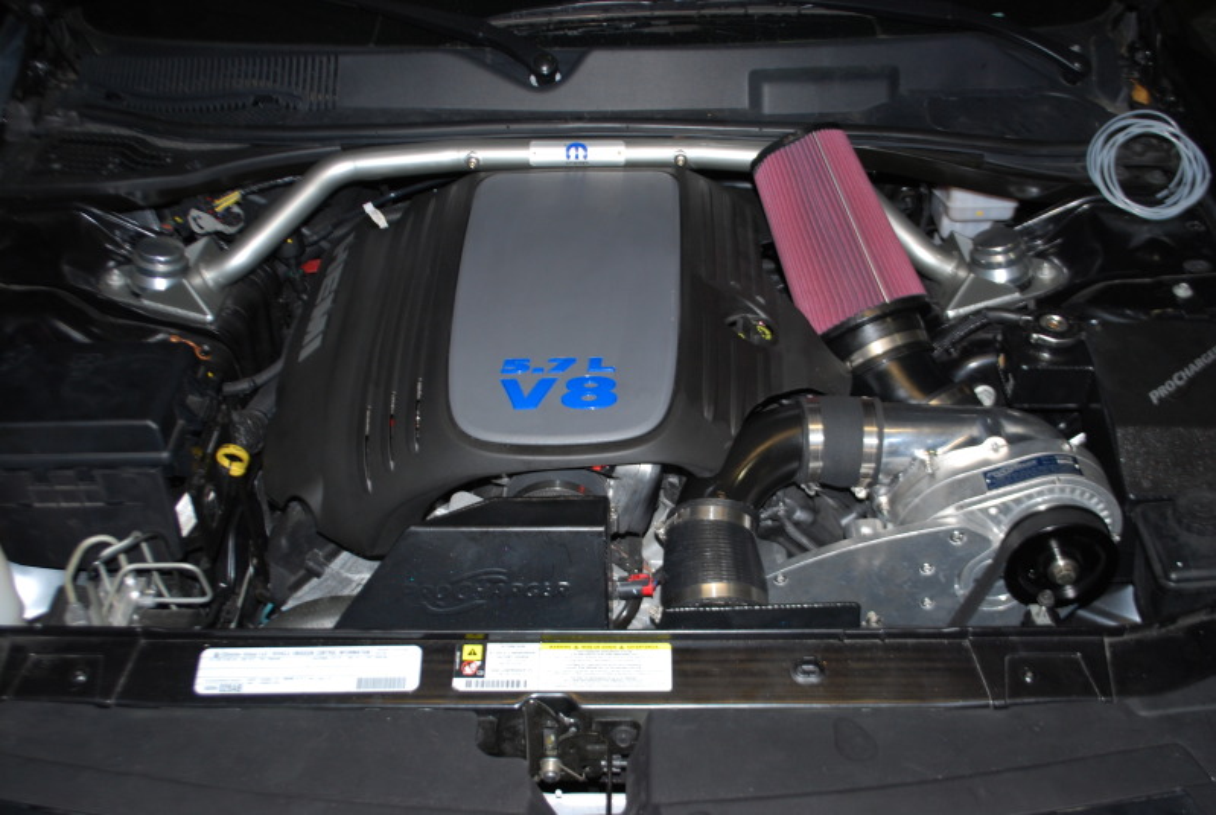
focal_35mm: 36
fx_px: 1218
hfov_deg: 53.1
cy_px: 408
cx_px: 608
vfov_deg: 37.0
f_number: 4.2
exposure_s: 1/60
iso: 200
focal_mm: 24
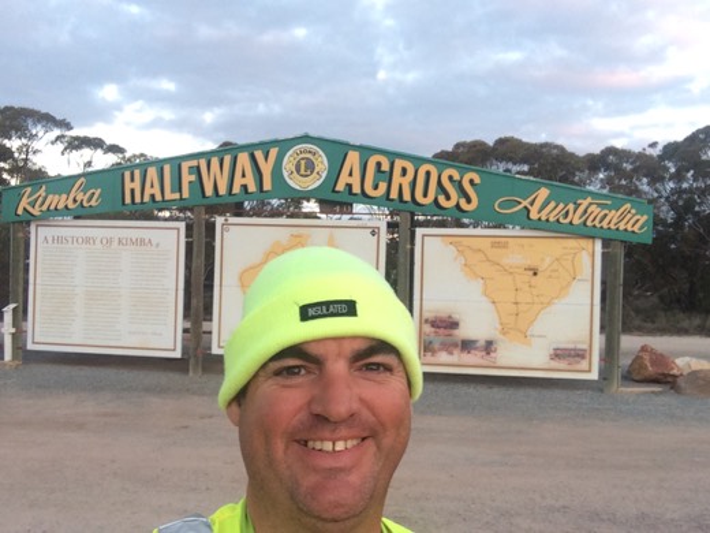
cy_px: 266
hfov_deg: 58.4
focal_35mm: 31
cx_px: 355
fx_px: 636
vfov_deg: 45.4
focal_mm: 2.15
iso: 50
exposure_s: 1/40
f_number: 2.4
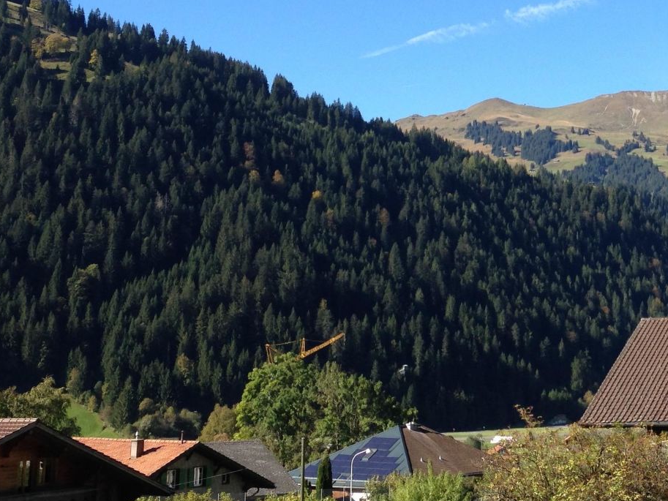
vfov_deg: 19.7
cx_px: 564
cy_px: 105
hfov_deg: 25.7
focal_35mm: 74
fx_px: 1428
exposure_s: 1/775
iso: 50
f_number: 2.4
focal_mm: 4.12
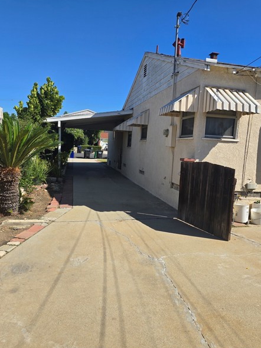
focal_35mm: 25
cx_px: 132
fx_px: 251
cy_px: 175
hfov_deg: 54.9
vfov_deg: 69.4
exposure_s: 1/900
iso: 12
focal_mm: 6.3
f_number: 1.7
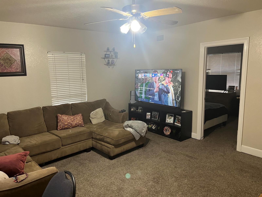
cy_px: 98
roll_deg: +1.9
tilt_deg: -9.2
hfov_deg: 67.3
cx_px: 131
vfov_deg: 53.1
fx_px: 197
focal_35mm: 26
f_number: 1.6
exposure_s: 1/60
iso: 250
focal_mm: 5.1
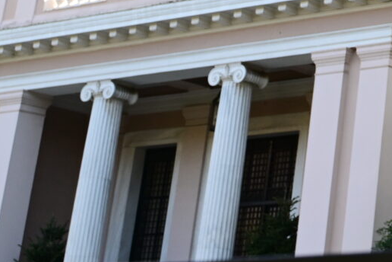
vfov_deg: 8.9
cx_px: 678
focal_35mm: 146
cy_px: -237
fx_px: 1595
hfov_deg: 12.9
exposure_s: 1/320
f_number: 4.5
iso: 320
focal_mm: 29.5
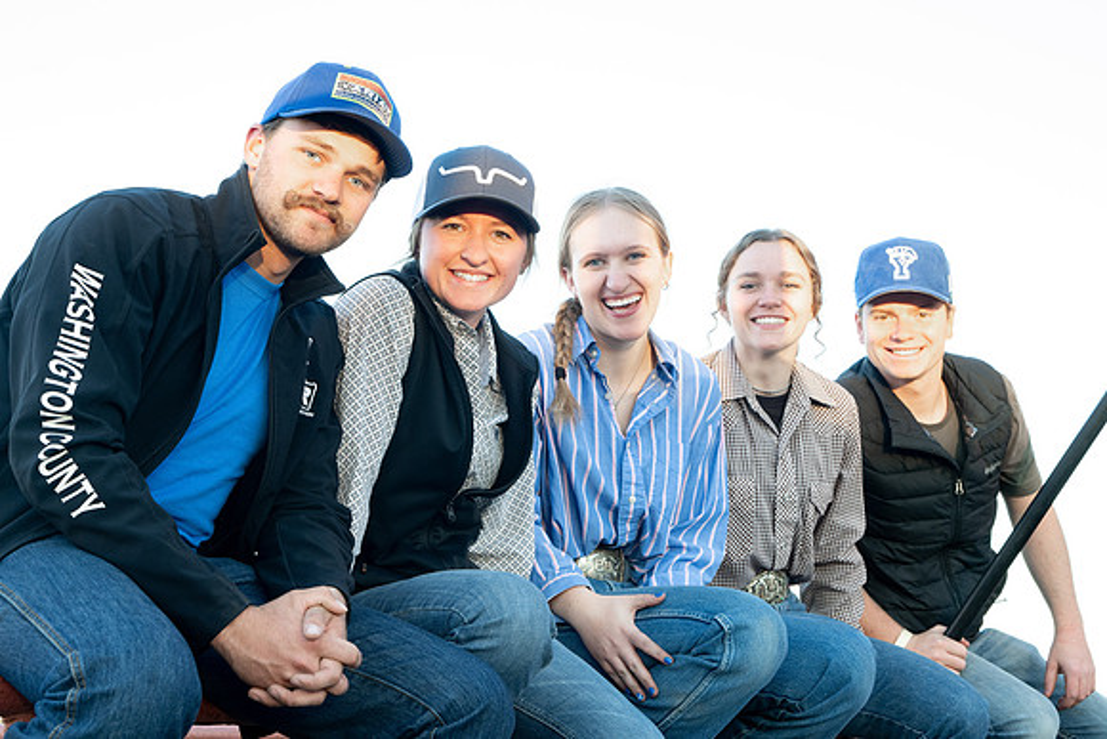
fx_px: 2182
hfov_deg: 28.5
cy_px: 370
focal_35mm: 71
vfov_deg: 19.2
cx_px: 561
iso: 1000
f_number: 9
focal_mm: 70
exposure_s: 1/60
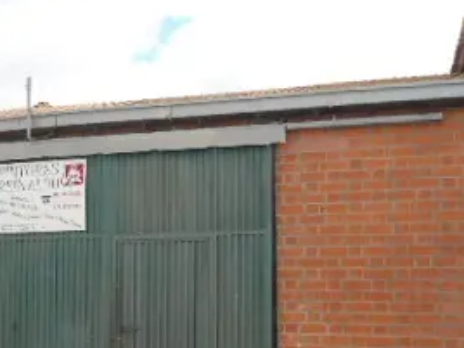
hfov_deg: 31.1
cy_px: 279
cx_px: 197
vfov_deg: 23.3
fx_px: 831
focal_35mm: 62
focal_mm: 4.7
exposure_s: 1/640
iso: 80
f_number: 2.8
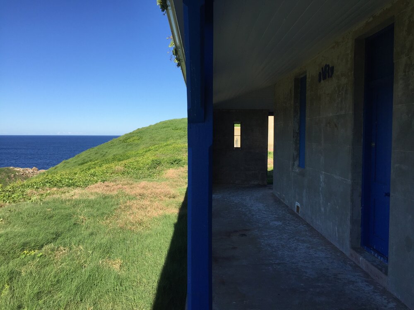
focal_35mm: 29
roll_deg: -1.1
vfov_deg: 48.2
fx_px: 347
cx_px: 207
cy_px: 155
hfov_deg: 61.7
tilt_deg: -2.3
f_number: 2.2
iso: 32
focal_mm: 4.15
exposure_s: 1/1799
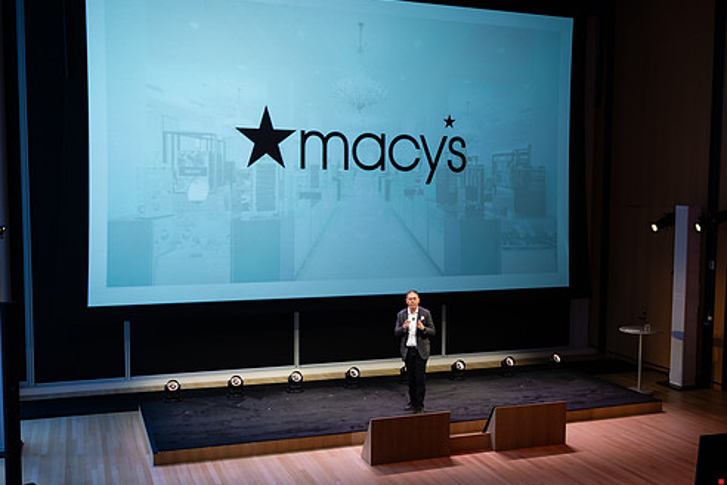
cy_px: 265
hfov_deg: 48.4
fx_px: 808
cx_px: 395
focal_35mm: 40
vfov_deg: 33.4
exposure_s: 1/125
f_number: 3.2
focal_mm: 31.5
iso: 200
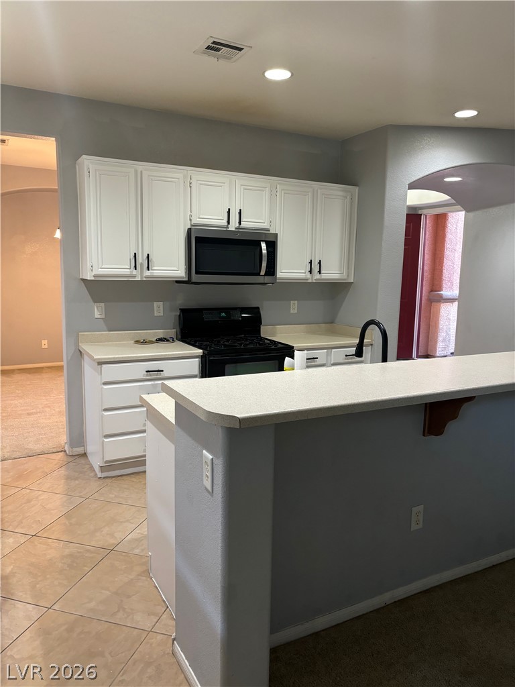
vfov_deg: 67.3
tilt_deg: -7.7
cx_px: 258
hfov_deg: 53.1
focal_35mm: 26
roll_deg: -1.0
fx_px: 516
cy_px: 344
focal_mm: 5.96
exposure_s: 1/60
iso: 200
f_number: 1.6
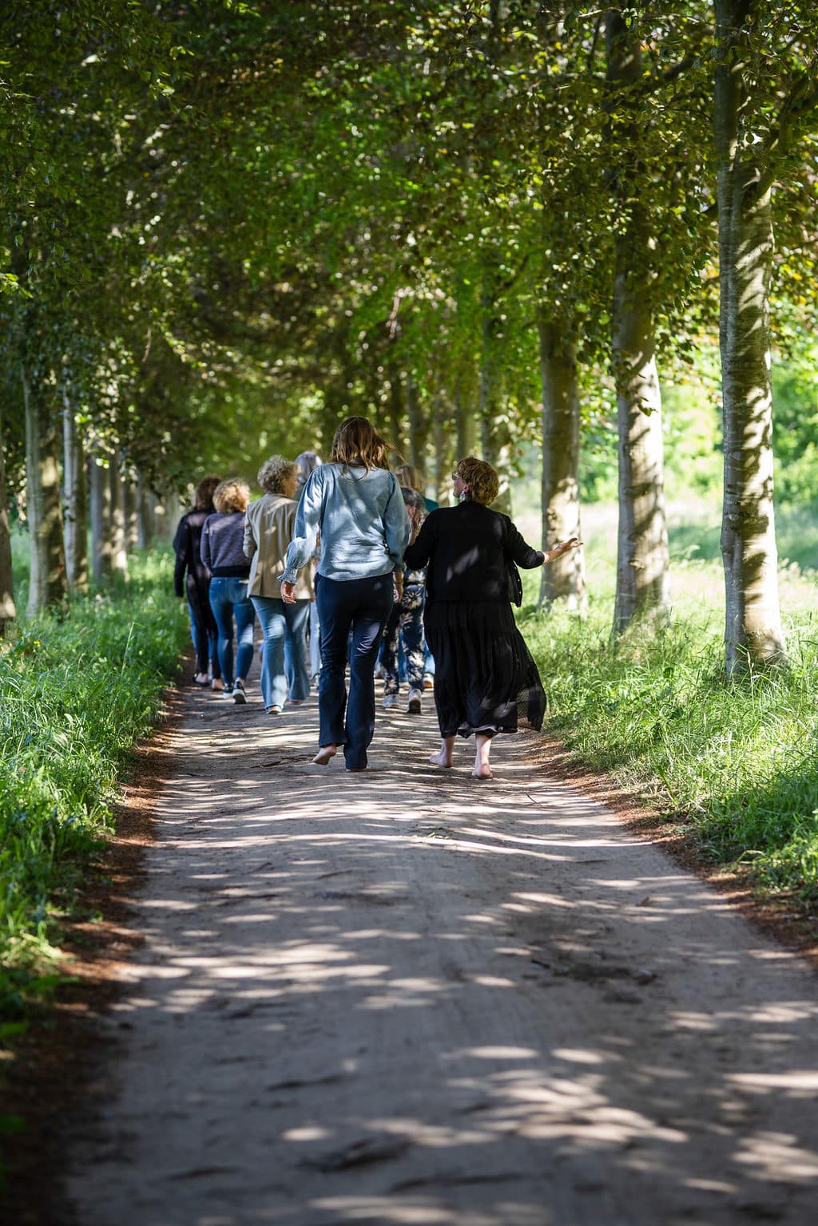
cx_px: 409
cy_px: 613
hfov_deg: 16.1
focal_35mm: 85
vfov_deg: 23.9
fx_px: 2897
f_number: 2.2
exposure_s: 1/125
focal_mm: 85
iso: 50
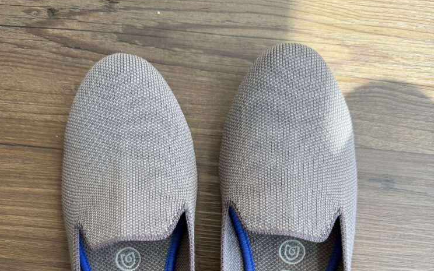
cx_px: 211
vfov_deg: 34.3
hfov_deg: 55.3
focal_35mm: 35
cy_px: 244
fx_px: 414
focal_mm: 6.76
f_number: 1.78
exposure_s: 1/125
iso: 64
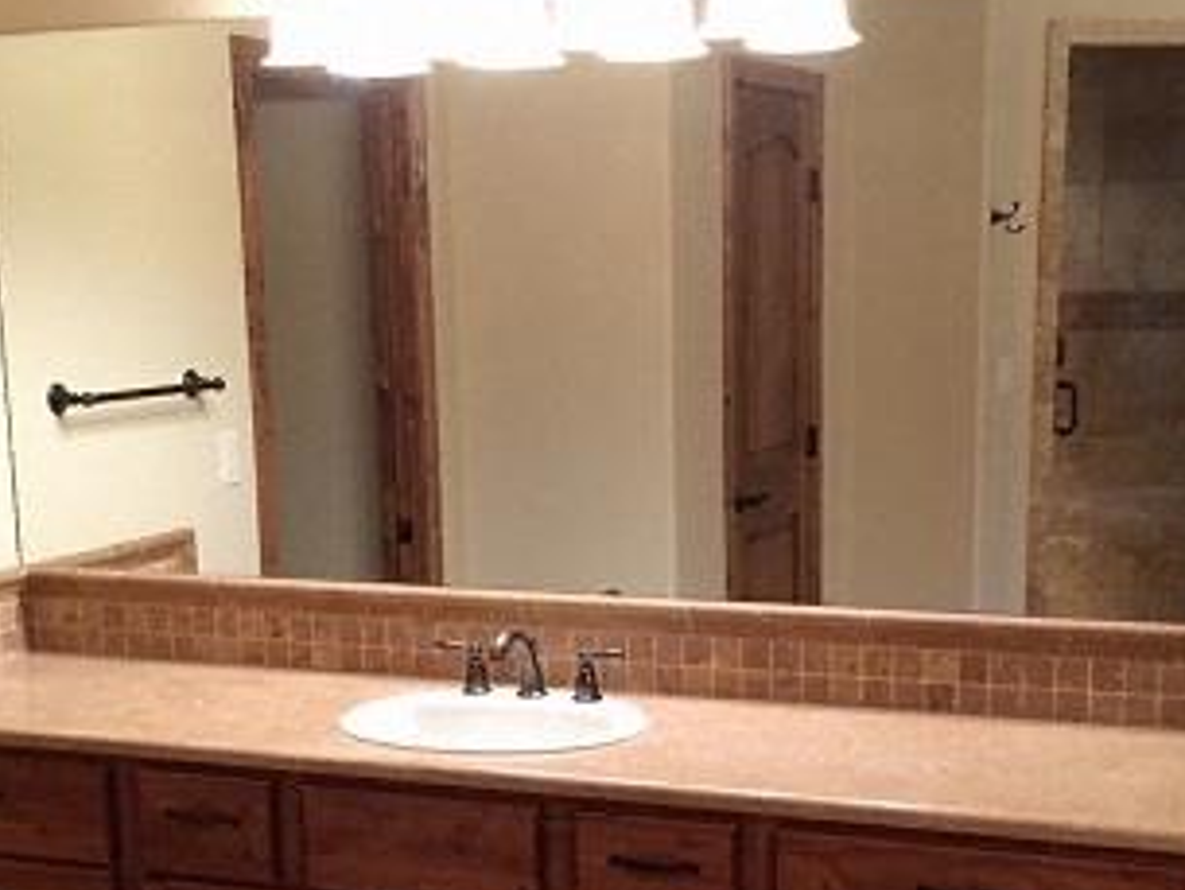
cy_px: 700
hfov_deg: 30.7
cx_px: 544
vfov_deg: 23.0
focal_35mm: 63
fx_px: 2158
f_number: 2.2
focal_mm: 4.12
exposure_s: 1/30
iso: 80
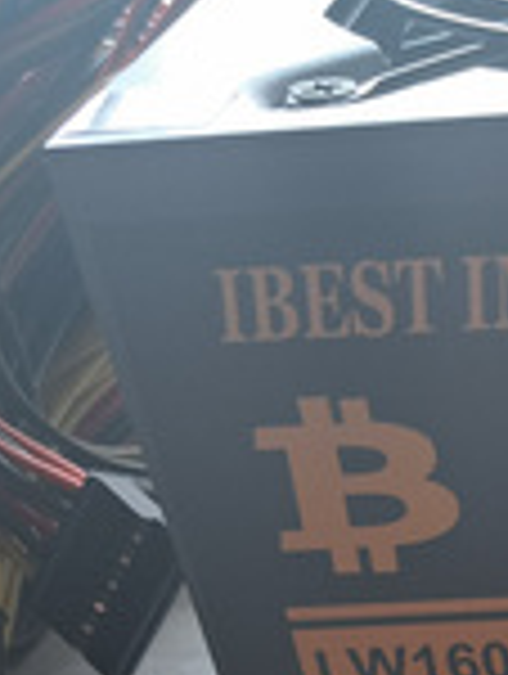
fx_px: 1561
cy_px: 860
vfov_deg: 22.1
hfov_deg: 16.3
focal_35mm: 80
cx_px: 829
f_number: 1.8
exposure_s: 1/50
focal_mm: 5.23
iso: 50
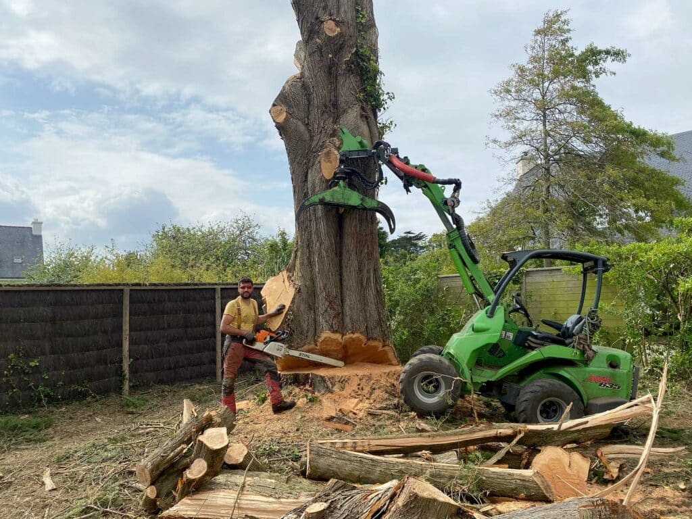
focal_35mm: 26
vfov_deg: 53.1
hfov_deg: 67.3
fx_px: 520
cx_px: 346
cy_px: 260
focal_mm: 4.25
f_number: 1.8
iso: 32
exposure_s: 1/5025
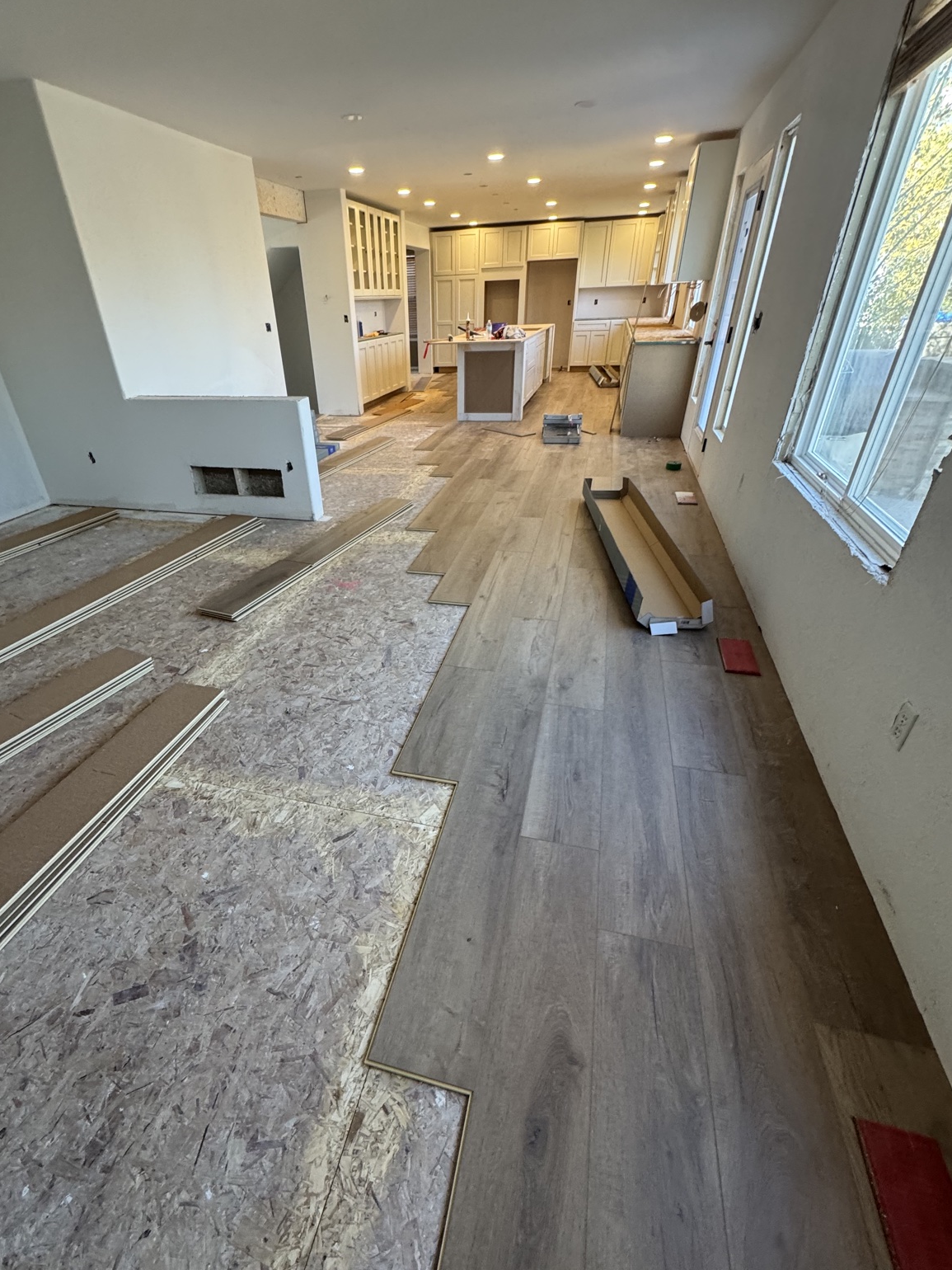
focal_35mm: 16
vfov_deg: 94.3
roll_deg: +0.7
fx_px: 587
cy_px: 689
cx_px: 422
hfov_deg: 77.8
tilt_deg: -32.3
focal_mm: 2.22
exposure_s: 1/120
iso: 250
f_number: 2.2
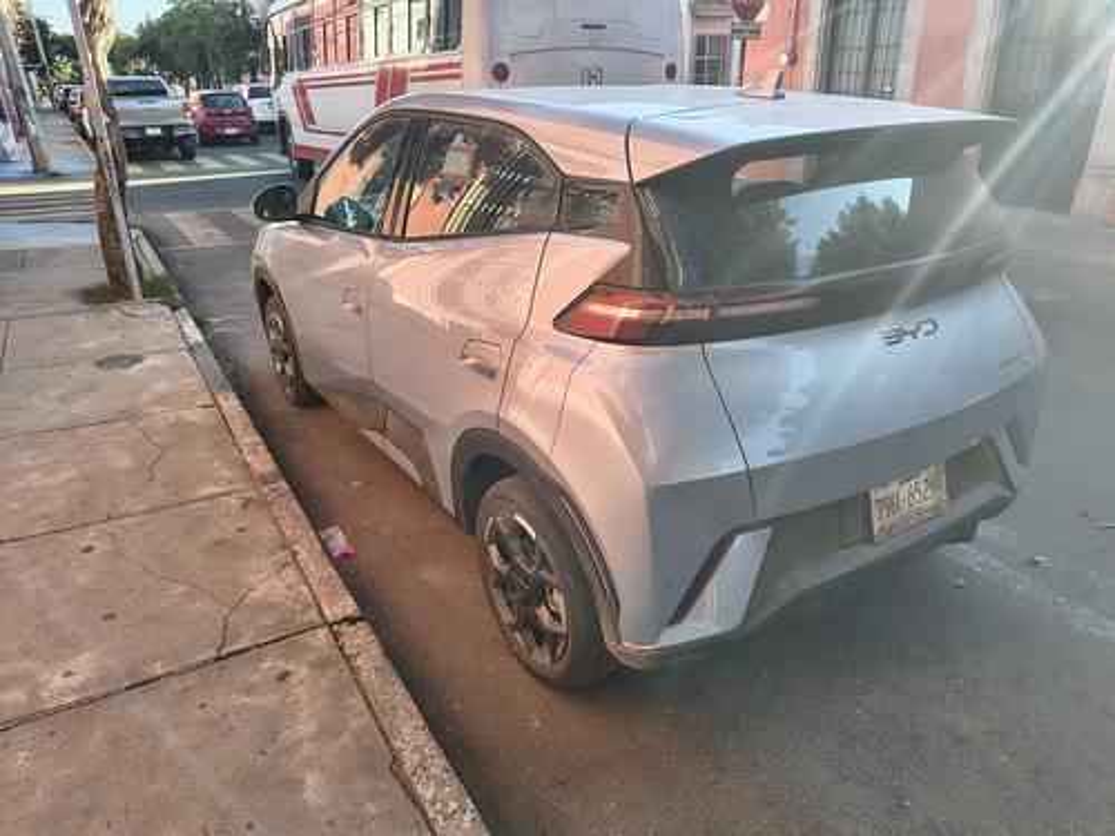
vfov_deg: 56.8
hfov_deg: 71.6
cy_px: 418
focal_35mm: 24
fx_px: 773
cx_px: 558
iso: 100
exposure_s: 1/344
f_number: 1.8
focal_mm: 5.56
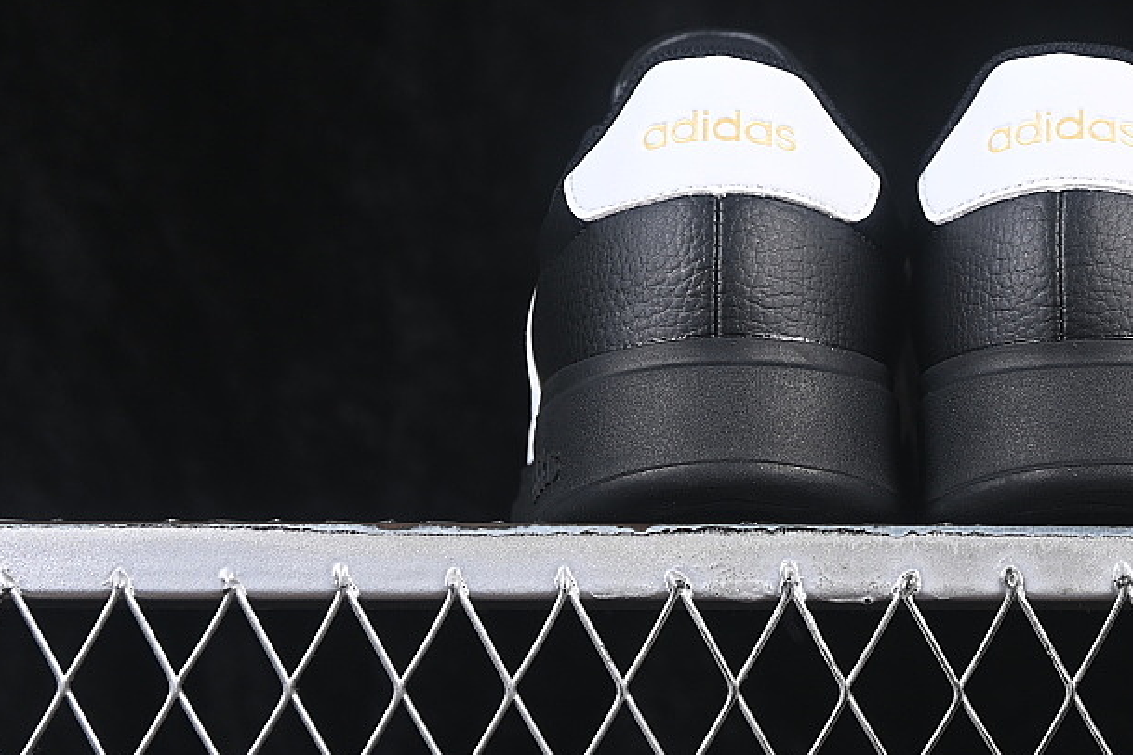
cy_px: 110
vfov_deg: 10.3
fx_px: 4185
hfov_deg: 15.3
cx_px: 906
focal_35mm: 133
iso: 160
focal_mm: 50
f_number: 6.3
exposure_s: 1/60
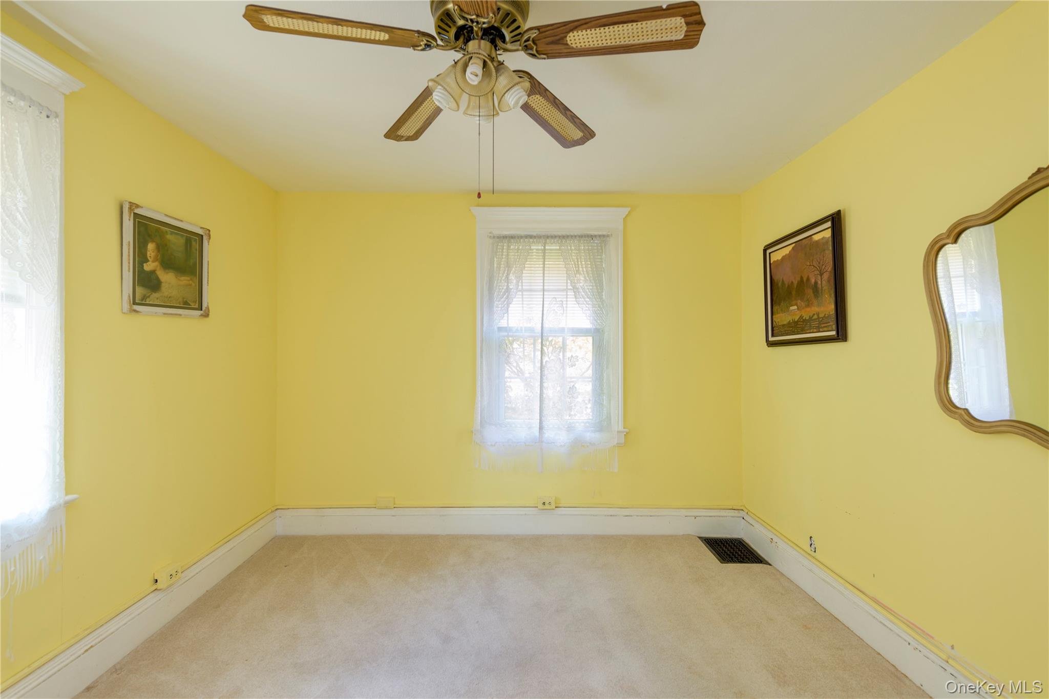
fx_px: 495
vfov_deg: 70.4
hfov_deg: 93.3
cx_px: 524
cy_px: 350
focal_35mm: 17
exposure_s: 1/5
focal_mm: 17
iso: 250
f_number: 4.5
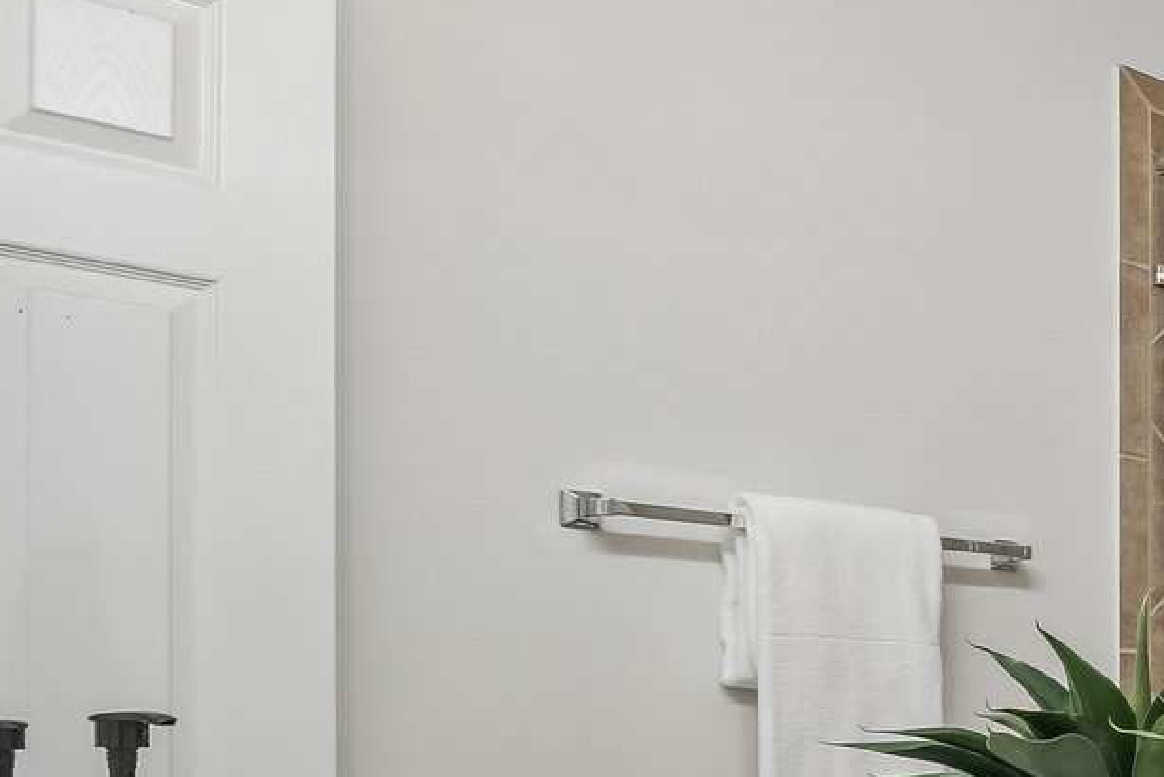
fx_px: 1617
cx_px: 1744
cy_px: 712
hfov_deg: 27.4
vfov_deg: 26.1
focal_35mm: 50
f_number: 8
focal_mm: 10
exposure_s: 1/8
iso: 400
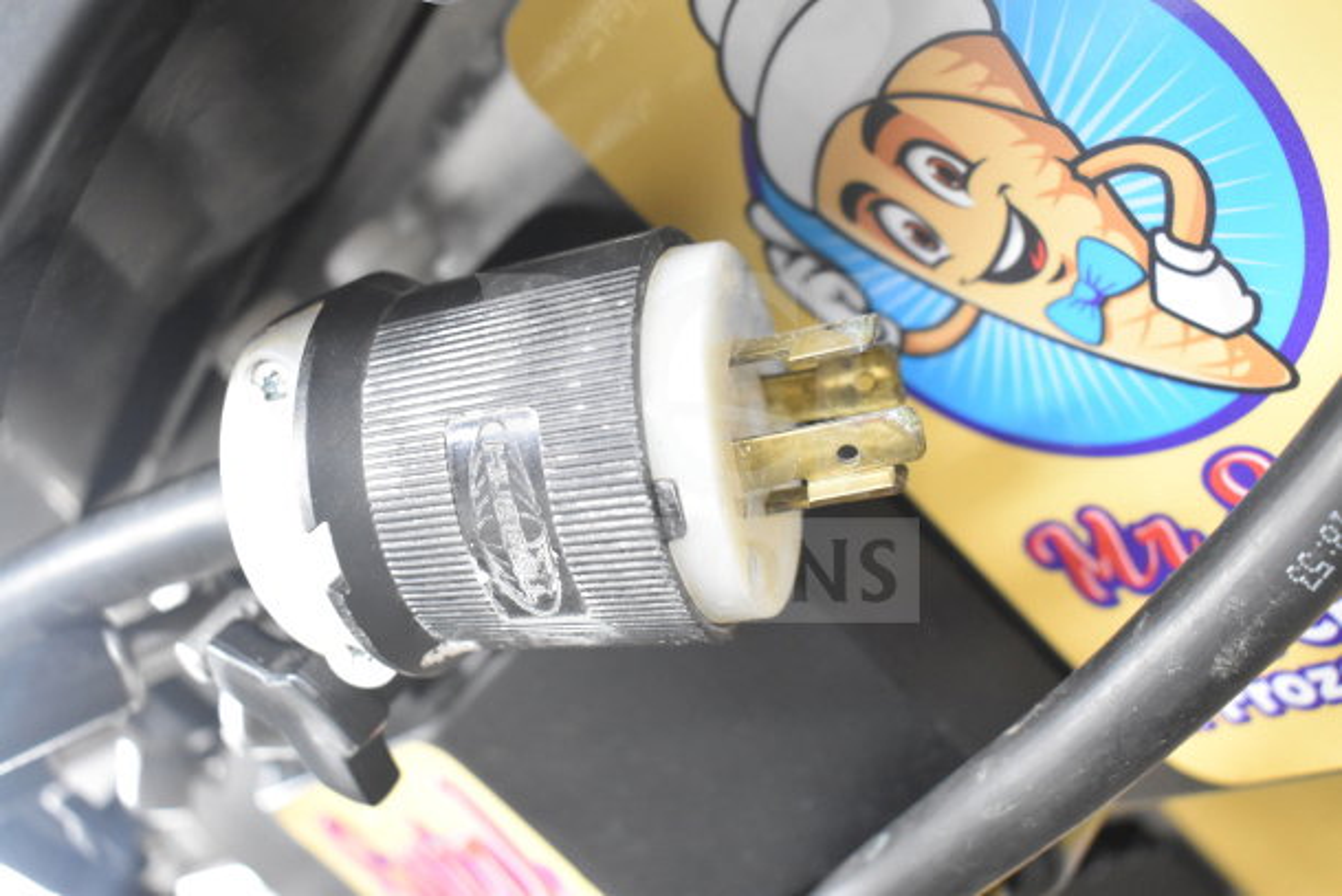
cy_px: 448
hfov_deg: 47.9
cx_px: 671
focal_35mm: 40
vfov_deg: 33.0
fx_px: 1510
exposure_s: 1/40
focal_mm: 27
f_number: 4
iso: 2500
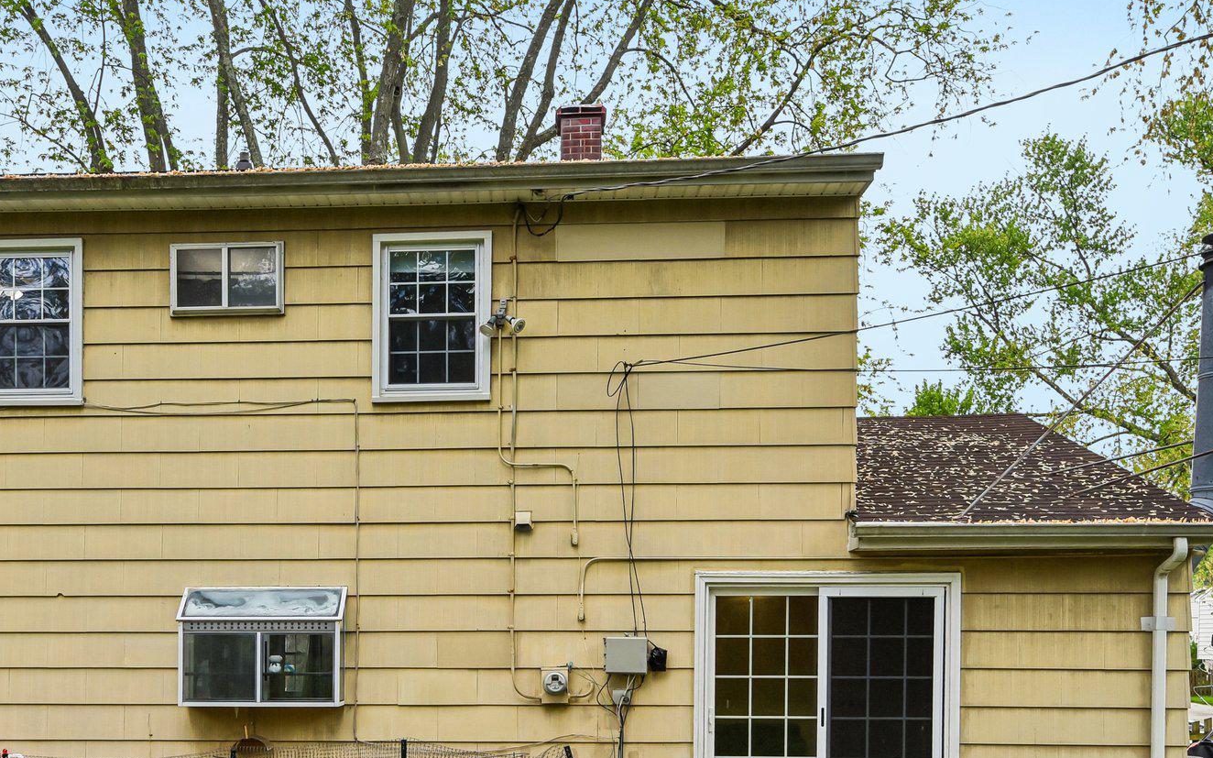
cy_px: 524
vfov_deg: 30.9
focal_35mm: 41
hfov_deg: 47.7
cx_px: 439
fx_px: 1355
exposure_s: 1/250
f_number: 8
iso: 400
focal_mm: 26
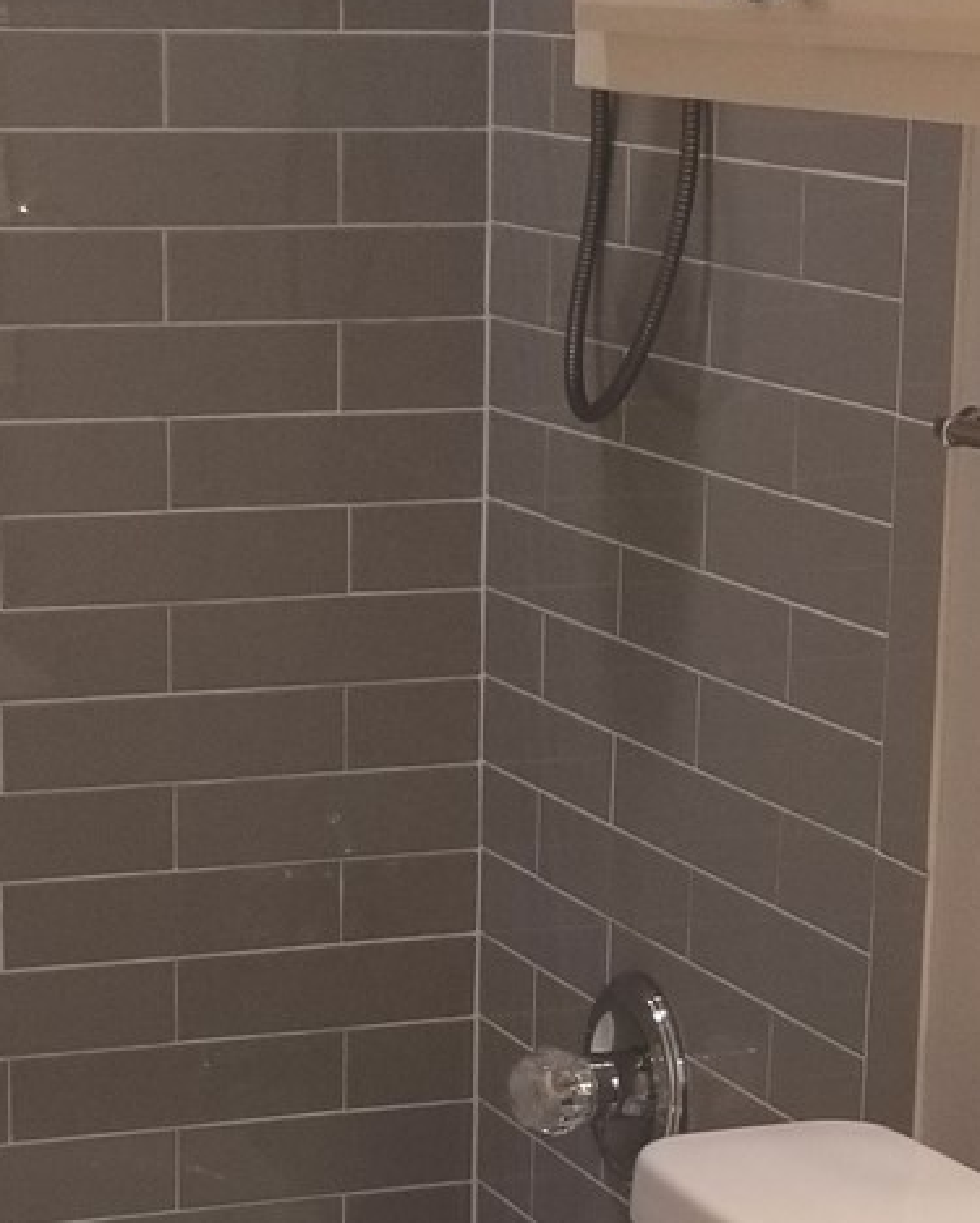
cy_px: 1304
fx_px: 4020
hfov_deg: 13.9
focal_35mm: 111
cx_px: 429
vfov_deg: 16.8
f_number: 1.7
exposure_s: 1/60
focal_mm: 4.25
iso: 64
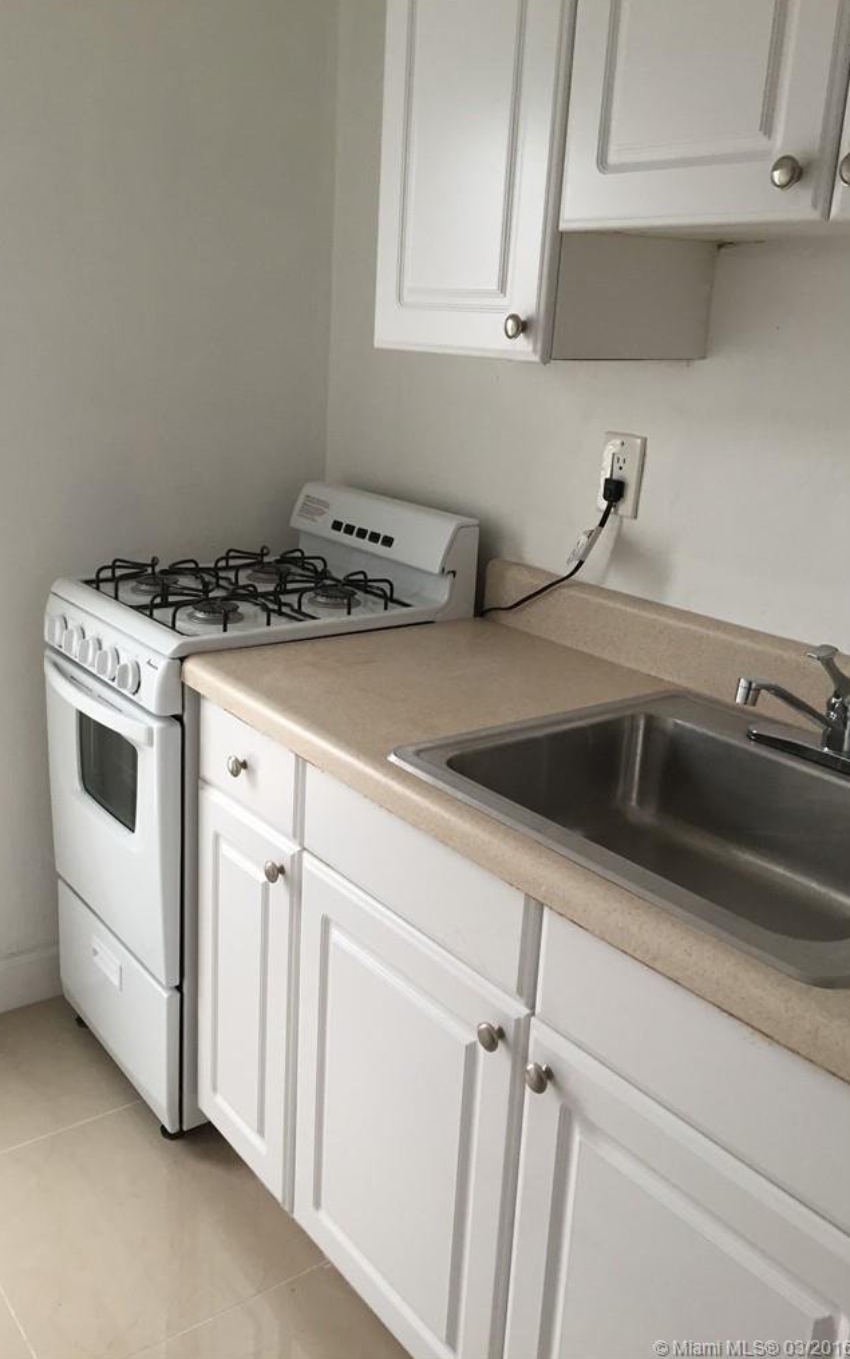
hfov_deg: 40.5
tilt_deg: -17.0
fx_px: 1148
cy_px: 676
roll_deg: -1.9
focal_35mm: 31
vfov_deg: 61.2
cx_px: 351
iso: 40
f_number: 2.2
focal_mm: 4.15
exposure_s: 1/30
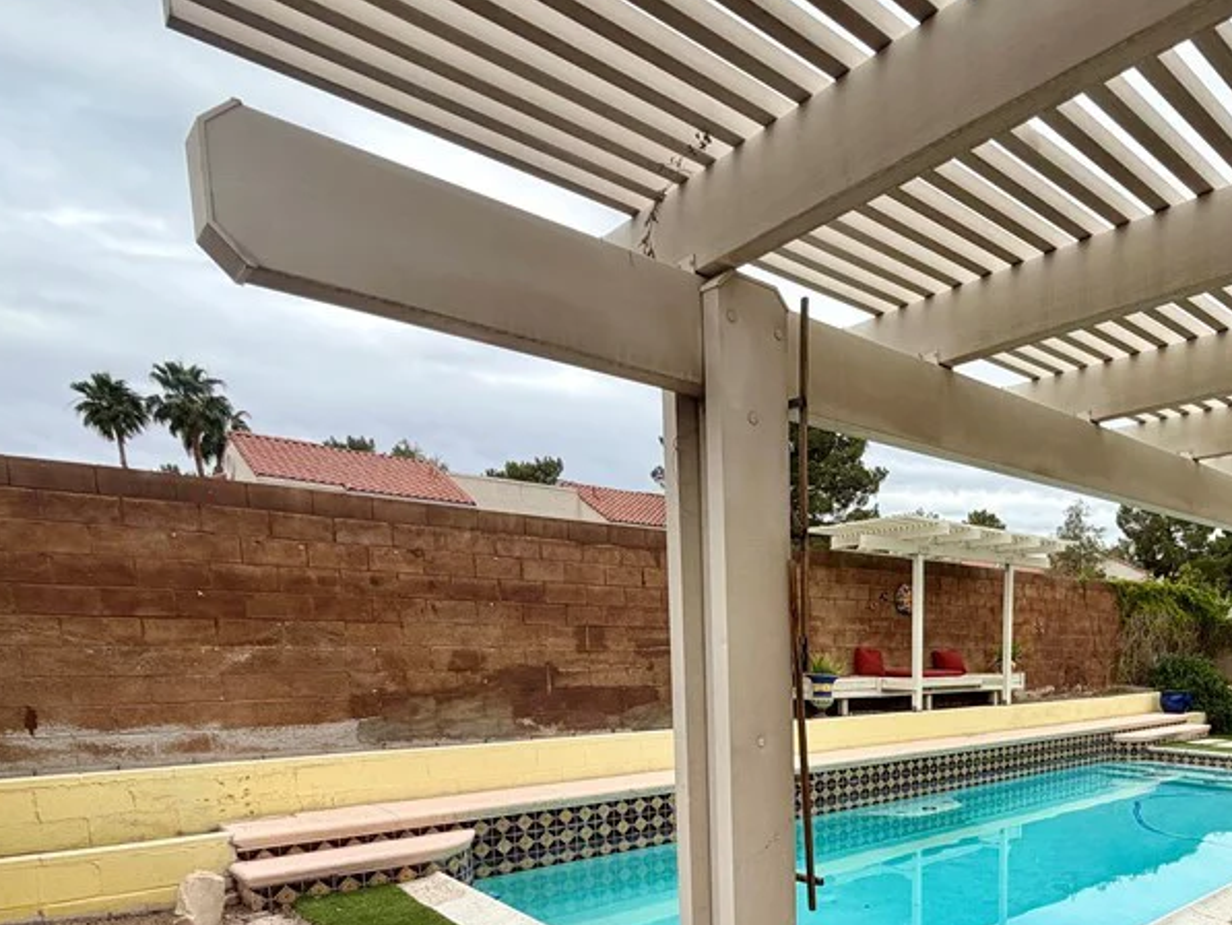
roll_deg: +0.1
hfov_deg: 67.4
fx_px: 854
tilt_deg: -7.5
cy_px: 766
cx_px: 912
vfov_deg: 52.4
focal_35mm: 24
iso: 32
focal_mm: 2.22
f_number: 2.2
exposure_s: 1/770
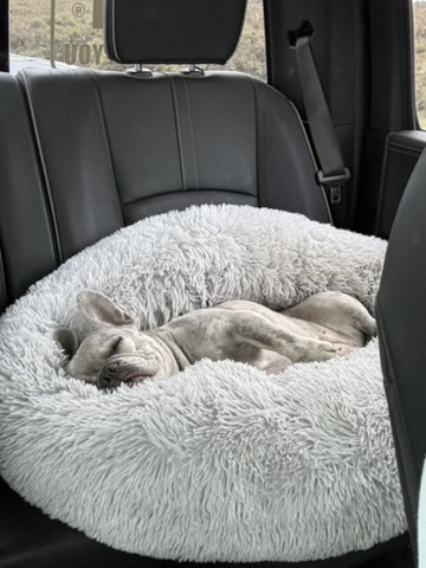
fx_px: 492
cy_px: 284
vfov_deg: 60.0
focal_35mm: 30
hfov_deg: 46.8
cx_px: 213
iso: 250
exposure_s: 1/60
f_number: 1.9
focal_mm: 2.69
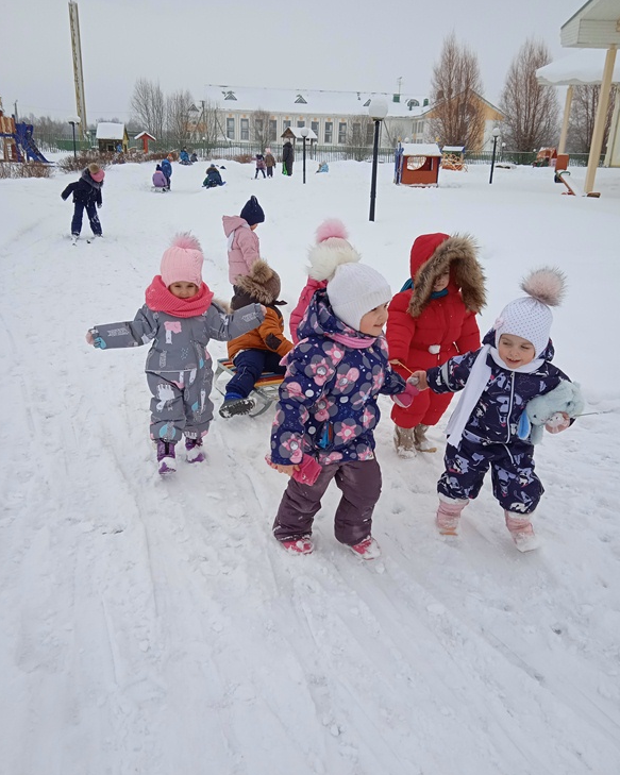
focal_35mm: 30
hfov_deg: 48.5
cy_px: 405
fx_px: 688
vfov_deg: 58.8
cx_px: 309
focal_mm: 3.43
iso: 112
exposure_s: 1/390
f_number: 2.2
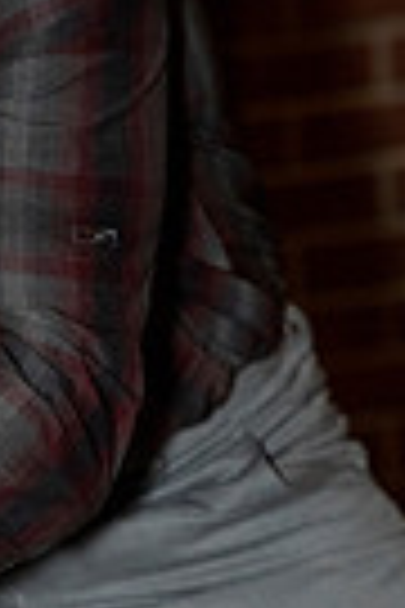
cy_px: 635
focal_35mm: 233
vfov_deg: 8.8
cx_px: -248
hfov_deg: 5.8
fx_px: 3932
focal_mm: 70
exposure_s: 1/250
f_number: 2.8
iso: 2500
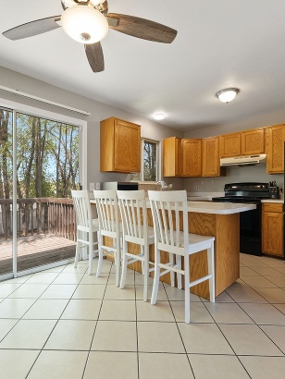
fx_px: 197
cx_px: 126
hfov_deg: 71.4
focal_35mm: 18
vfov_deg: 87.7
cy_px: 191
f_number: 8
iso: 100
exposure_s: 1
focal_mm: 12
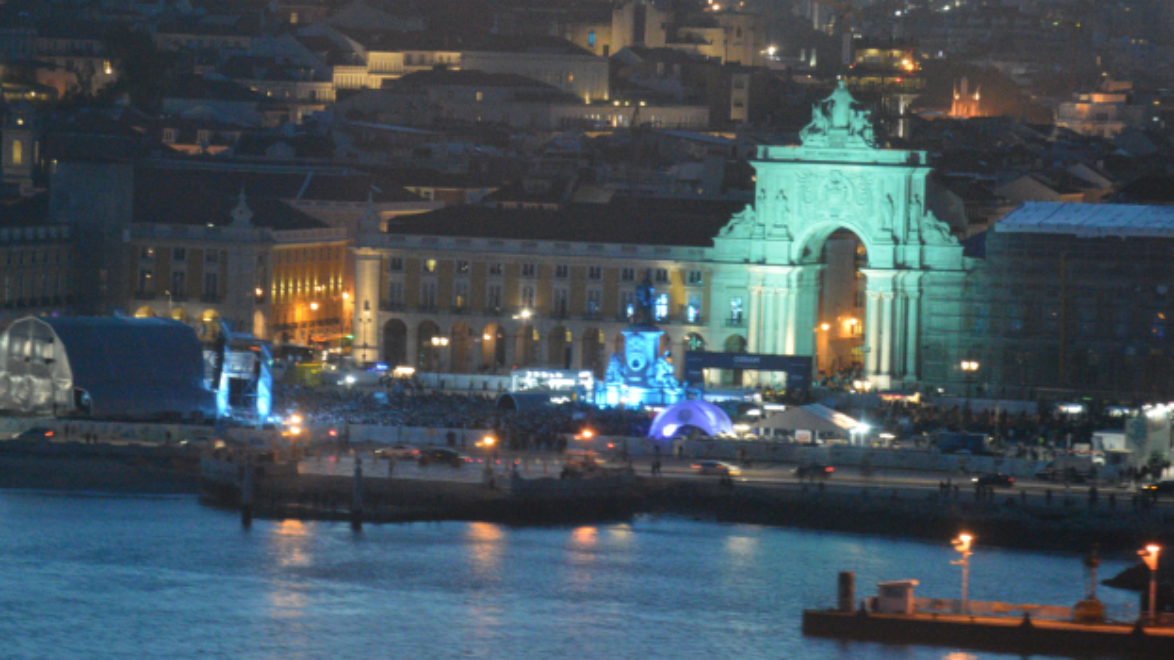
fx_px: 6587
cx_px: 592
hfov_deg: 10.2
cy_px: 330
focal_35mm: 212
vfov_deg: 5.7
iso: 3200
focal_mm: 105
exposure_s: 1/8
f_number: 5.6
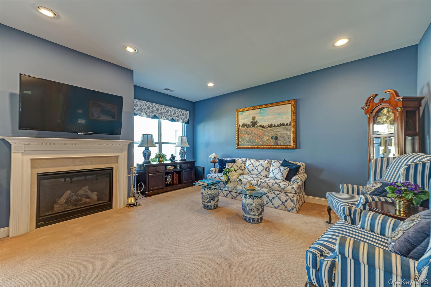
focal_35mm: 14
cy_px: 144
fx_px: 167
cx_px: 216
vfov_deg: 81.1
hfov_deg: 104.3
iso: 100
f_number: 5
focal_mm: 14
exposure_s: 1/10
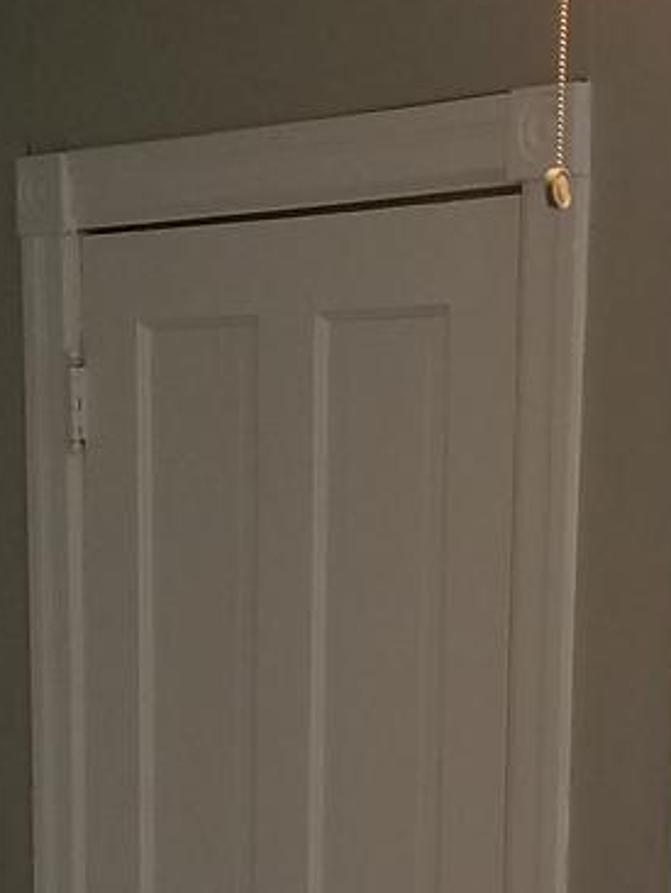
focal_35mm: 109
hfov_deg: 13.6
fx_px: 2814
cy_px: 1137
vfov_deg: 17.0
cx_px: 415
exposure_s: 1/60
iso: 125
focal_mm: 4.2
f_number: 1.7
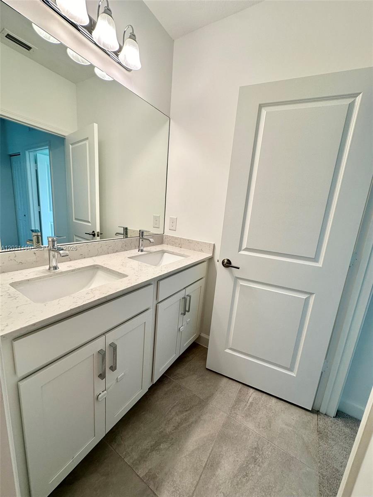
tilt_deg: -11.1
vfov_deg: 102.1
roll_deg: -5.4
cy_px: 248
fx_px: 201
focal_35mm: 14
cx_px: 186
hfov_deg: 85.7
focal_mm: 2.22
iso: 80
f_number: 2.2
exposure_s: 1/120
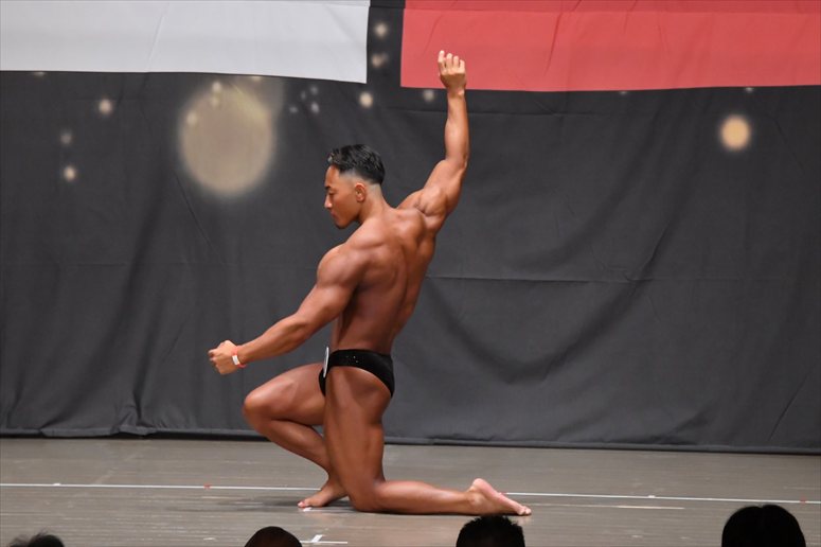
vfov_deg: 5.7
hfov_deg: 8.6
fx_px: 5471
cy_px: 274
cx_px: 410
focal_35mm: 240
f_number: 5.6
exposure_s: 1/400
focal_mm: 160
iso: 6400
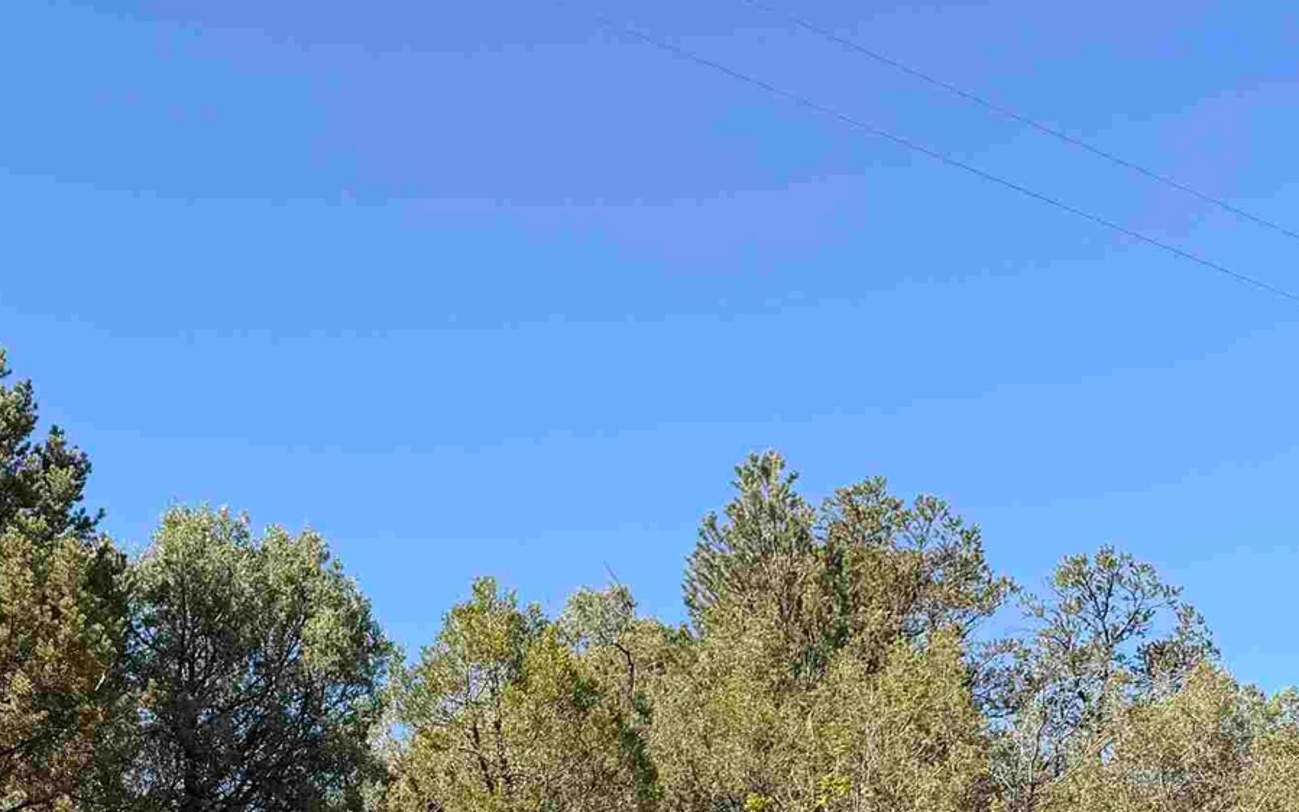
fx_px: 2053
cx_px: -137
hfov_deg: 31.1
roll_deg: +5.3
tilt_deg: +8.4
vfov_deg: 21.0
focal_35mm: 58
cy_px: 939
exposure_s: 1/2445
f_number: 1.78
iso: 80
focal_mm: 6.76
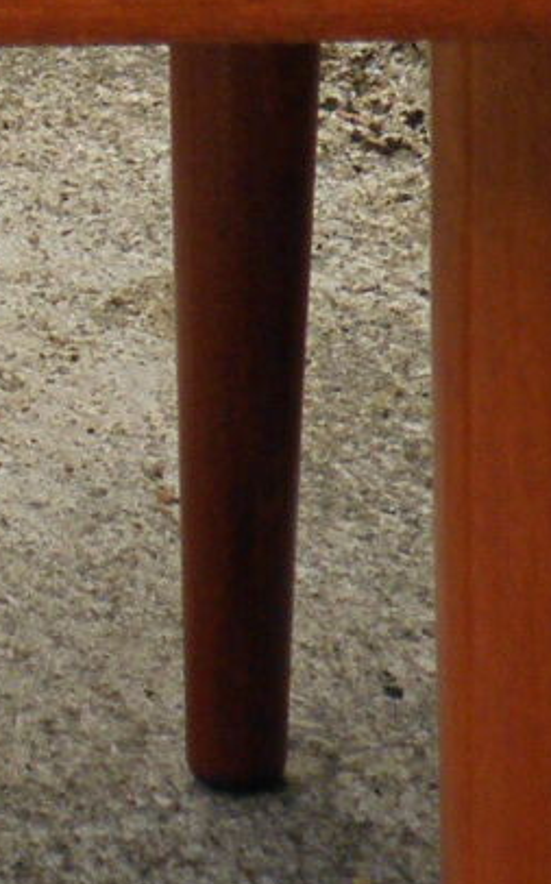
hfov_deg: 2.8
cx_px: -902
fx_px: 10955
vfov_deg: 4.6
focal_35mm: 455
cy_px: -723
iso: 100
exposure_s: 1/125
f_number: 4.3
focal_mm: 12.2
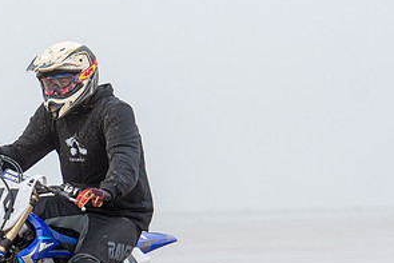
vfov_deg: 3.4
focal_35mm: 409
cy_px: 230
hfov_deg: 5.0
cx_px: 48
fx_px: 4478
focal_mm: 135
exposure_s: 1/400
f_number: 4
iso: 200
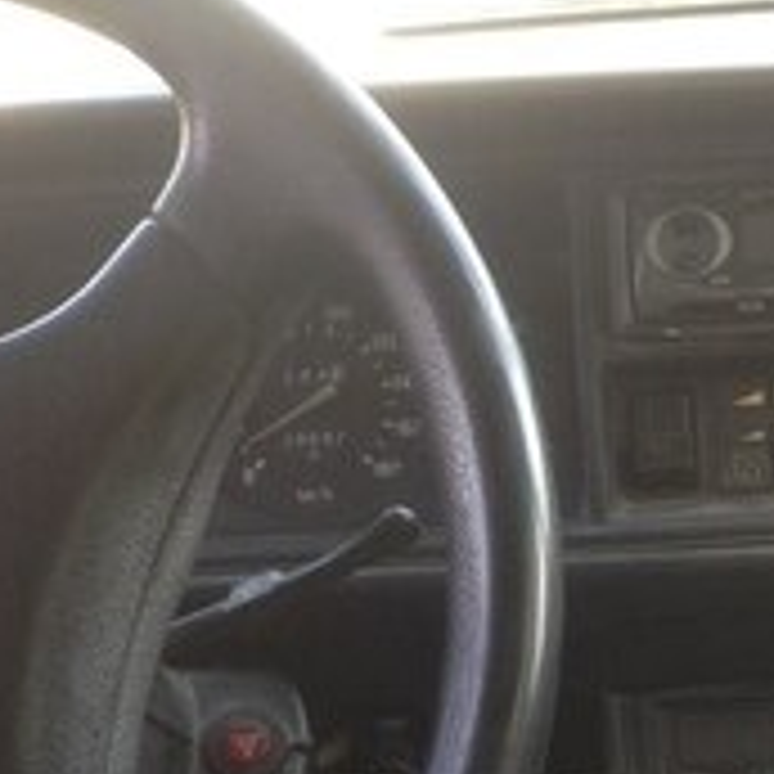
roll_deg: +0.6
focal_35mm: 84
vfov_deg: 19.8
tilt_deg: -24.8
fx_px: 2125
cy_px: 828
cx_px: 634
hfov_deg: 20.4
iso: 50
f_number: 2.4
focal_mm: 4.12
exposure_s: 1/40
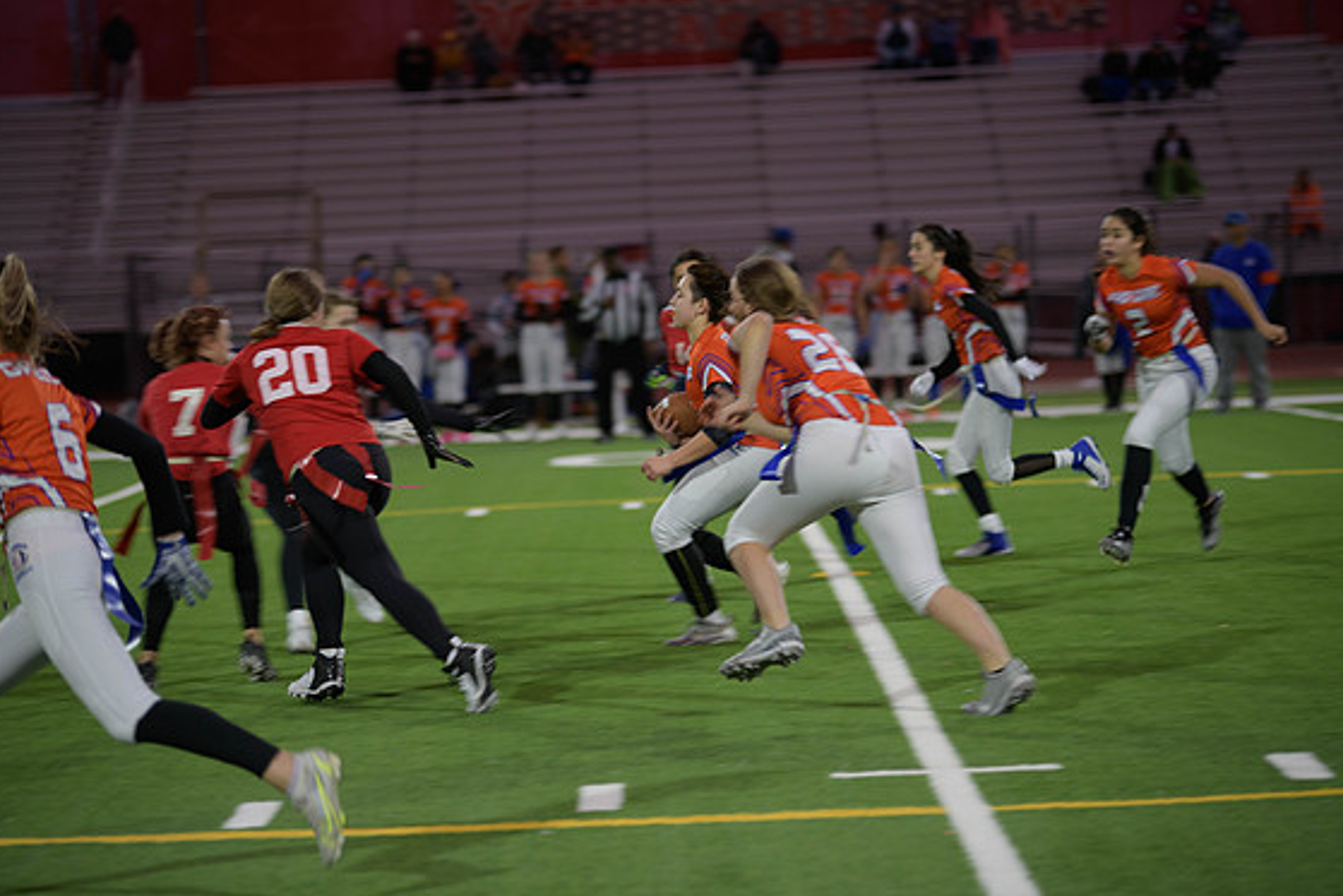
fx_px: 5224
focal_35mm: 140
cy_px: 443
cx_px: 661
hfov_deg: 14.6
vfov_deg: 9.8
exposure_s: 1/200
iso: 450
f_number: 2.8
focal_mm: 135
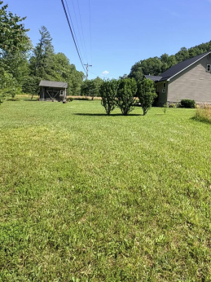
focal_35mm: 27
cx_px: 156
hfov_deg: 49.5
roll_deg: -3.9
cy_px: 116
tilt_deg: -2.6
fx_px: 220
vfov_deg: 64.9
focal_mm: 2.22
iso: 40
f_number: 2.2
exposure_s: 1/1346
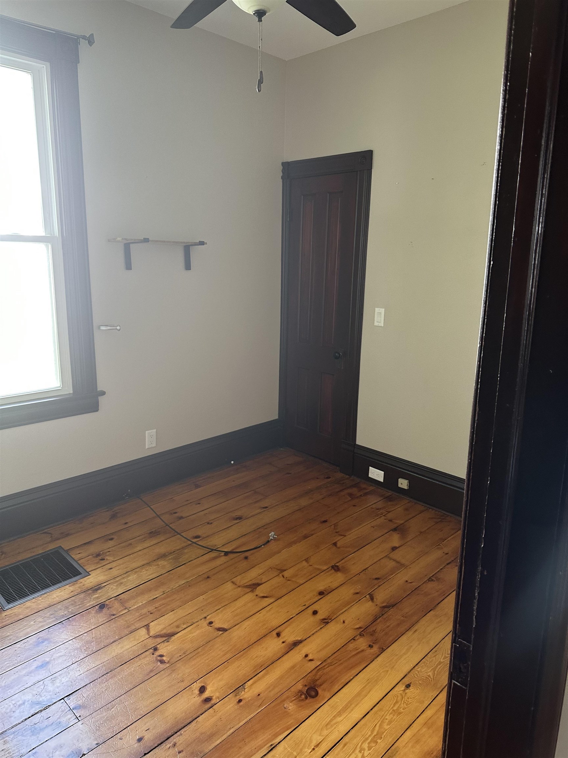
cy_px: 379
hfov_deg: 56.8
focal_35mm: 24
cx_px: 284
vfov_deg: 71.6
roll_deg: -2.3
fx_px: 525
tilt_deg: -14.5
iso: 250
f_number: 1.78
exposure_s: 1/79
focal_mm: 6.86
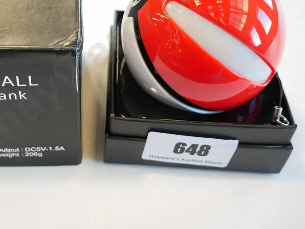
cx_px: 83
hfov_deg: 36.8
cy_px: 67
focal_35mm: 51
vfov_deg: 28.3
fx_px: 449
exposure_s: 1/60
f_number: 3.8
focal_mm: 17
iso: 640
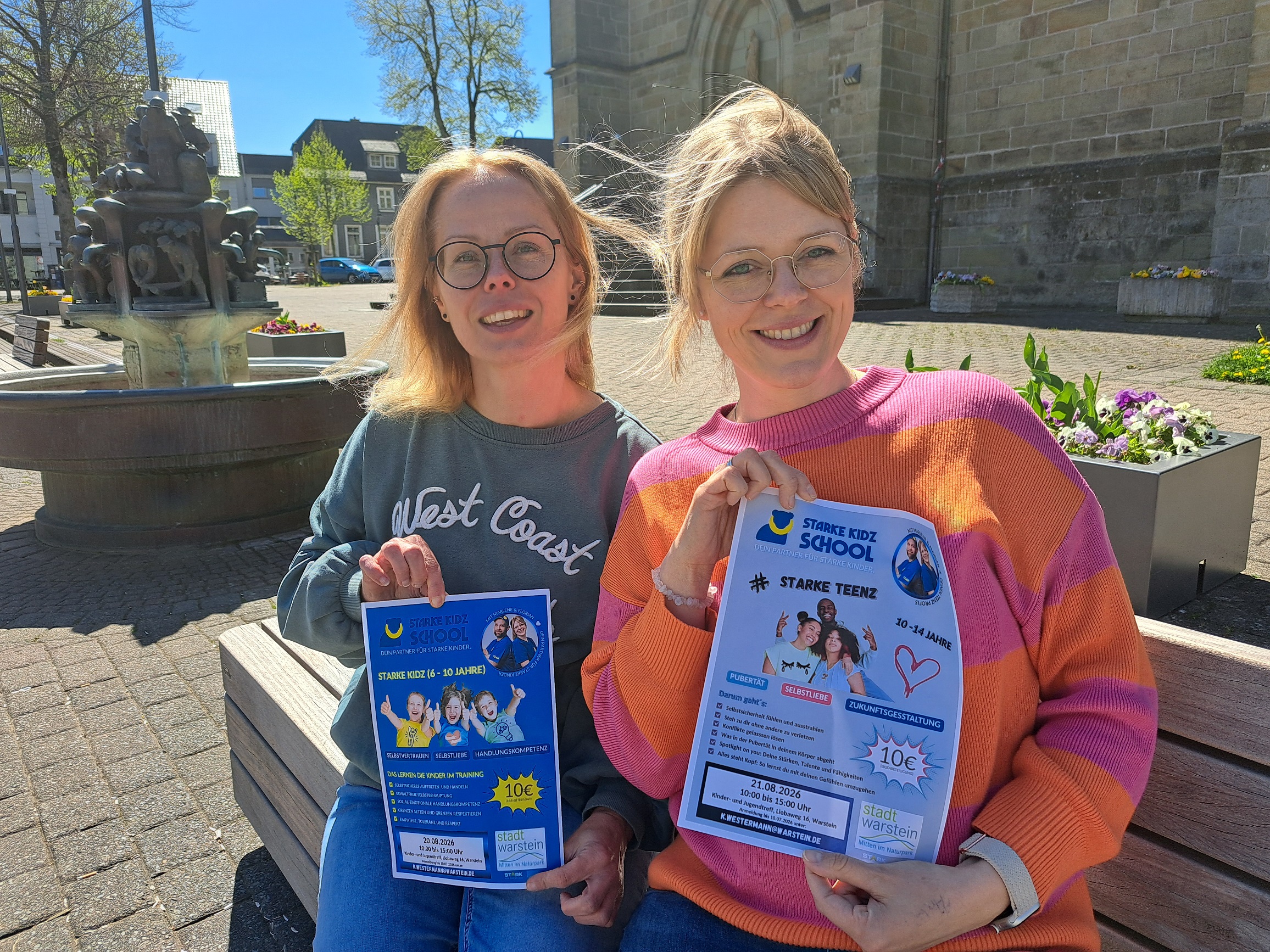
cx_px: 635
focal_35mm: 24
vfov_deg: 56.8
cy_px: 476
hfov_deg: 71.6
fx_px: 881
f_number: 1.8
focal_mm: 5.23
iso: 50
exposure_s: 1/606
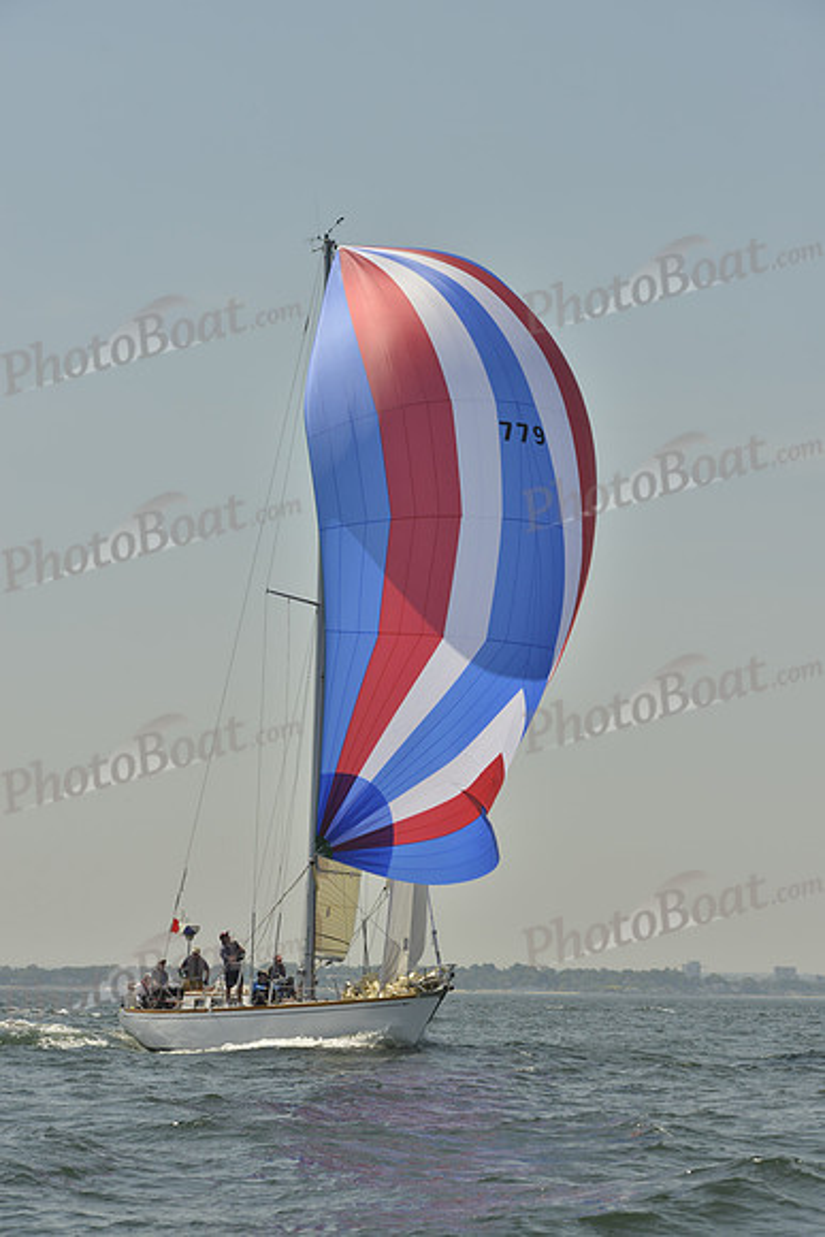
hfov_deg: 14.0
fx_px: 3366
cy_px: 618
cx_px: 412
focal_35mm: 98
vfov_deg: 20.8
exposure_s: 1/1250
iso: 200
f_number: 9
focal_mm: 98
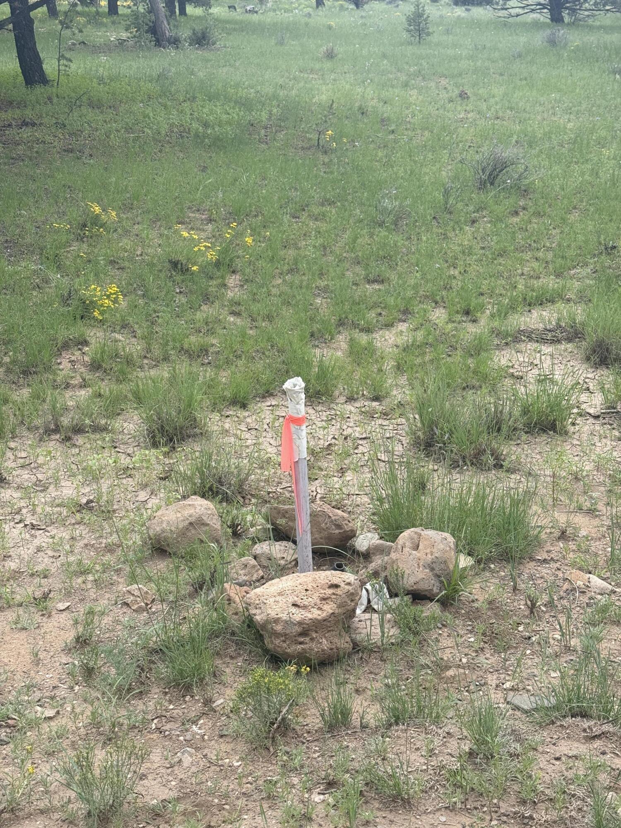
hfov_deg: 30.3
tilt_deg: -20.1
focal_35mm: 48
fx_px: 1148
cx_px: 310
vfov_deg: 39.7
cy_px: 414
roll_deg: +0.4
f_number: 1.78
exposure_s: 1/1678
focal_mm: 6.76
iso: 100
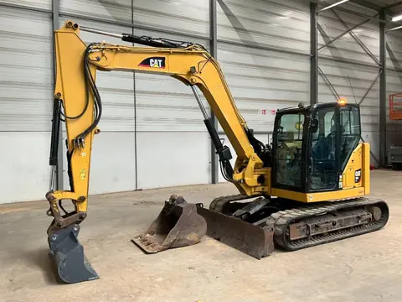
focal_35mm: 29
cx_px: 201
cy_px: 151
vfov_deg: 48.2
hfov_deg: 61.7
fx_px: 337
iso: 80
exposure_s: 1/60
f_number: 1.8
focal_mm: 3
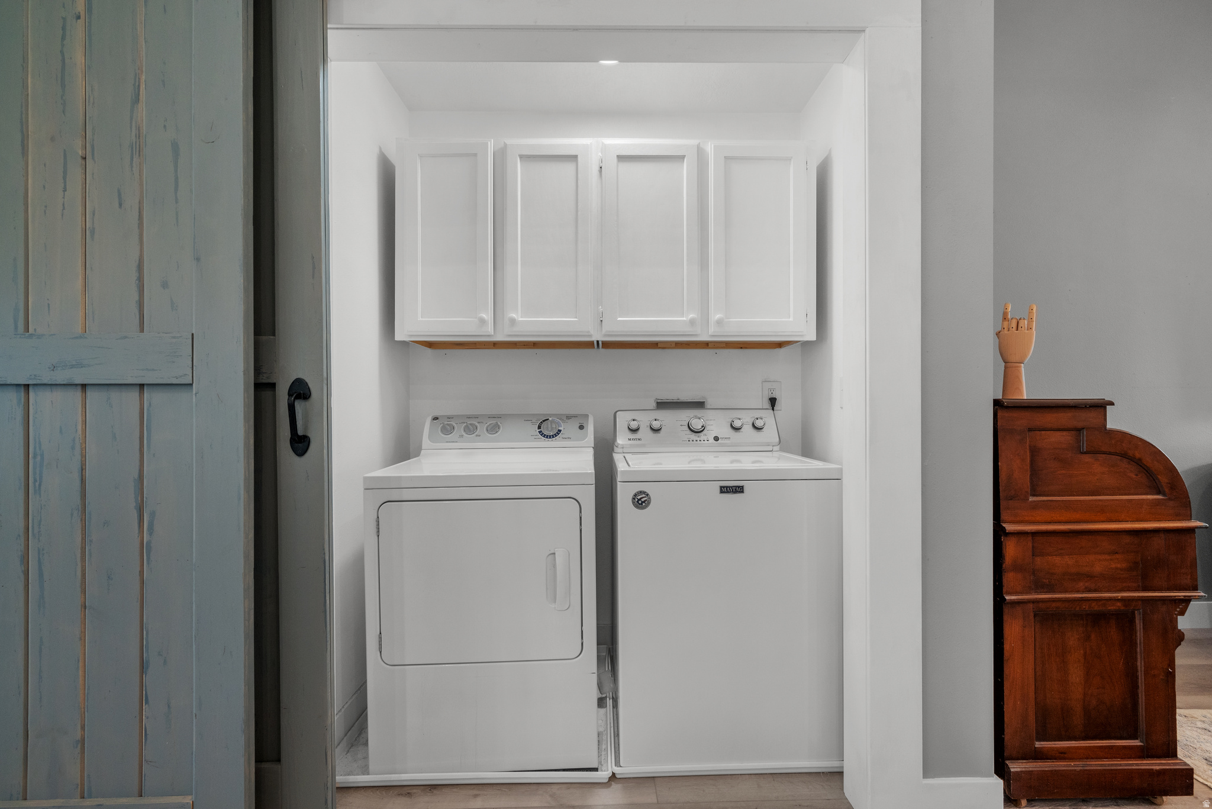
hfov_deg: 100.4
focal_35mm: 15
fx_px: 505
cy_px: 404
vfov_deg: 77.4
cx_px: 606
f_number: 8
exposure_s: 1/3
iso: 500
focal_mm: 15
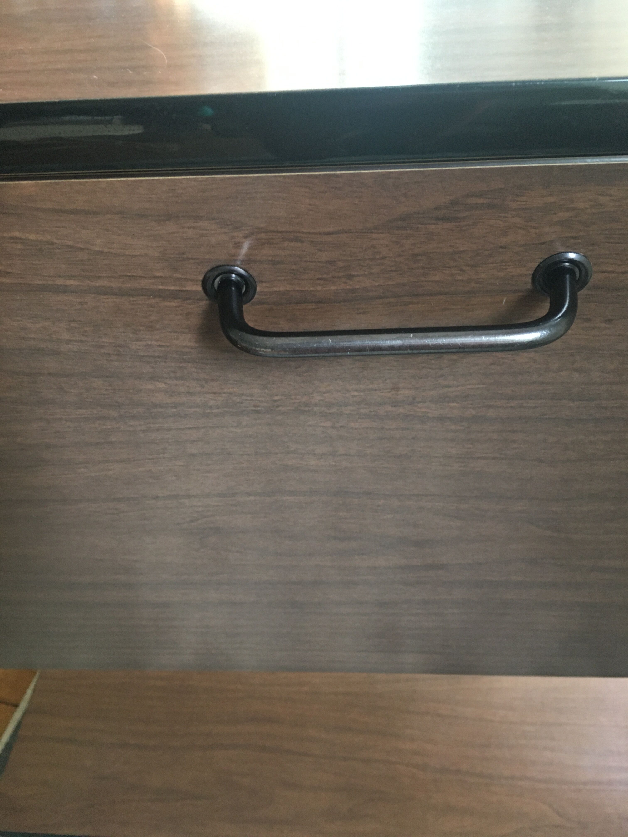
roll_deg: +4.0
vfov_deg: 61.7
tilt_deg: -41.6
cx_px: 314
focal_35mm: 29
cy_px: 418
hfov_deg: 48.2
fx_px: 701
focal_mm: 4.15
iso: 200
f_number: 2.2
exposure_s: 1/33
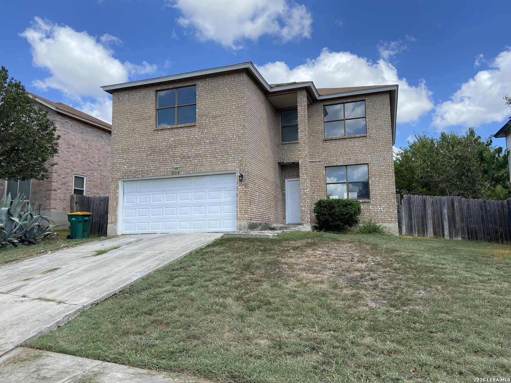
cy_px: 192
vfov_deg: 53.1
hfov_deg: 67.3
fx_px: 384
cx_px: 256
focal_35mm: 26
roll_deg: +1.1
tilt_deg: +8.6
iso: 32
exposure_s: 1/1866
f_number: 1.8
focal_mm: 4.25
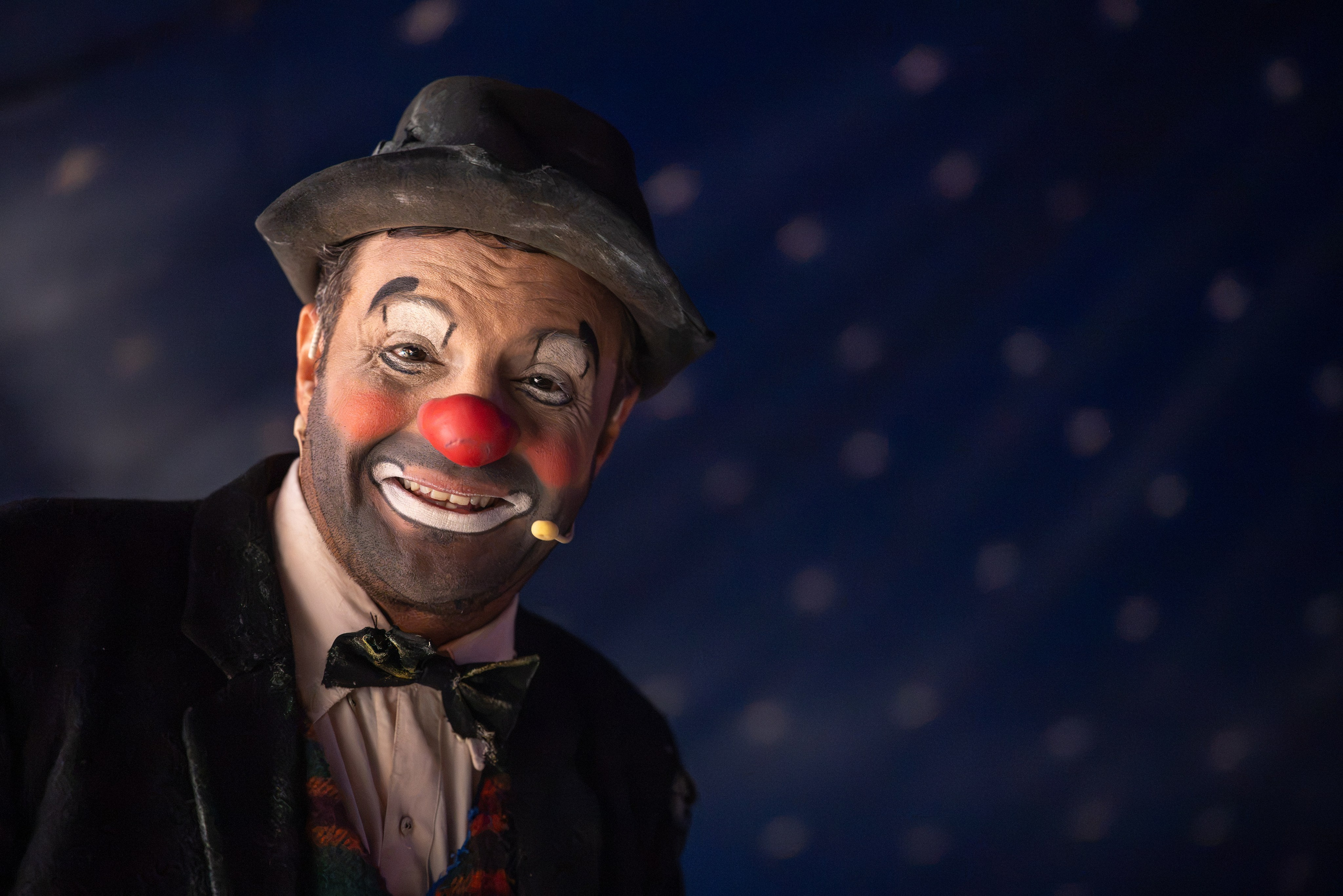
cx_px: 672
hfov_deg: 28.8
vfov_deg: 19.5
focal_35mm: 70
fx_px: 2611
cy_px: 448
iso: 8000
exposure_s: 1/250
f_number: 2.8
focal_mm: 70
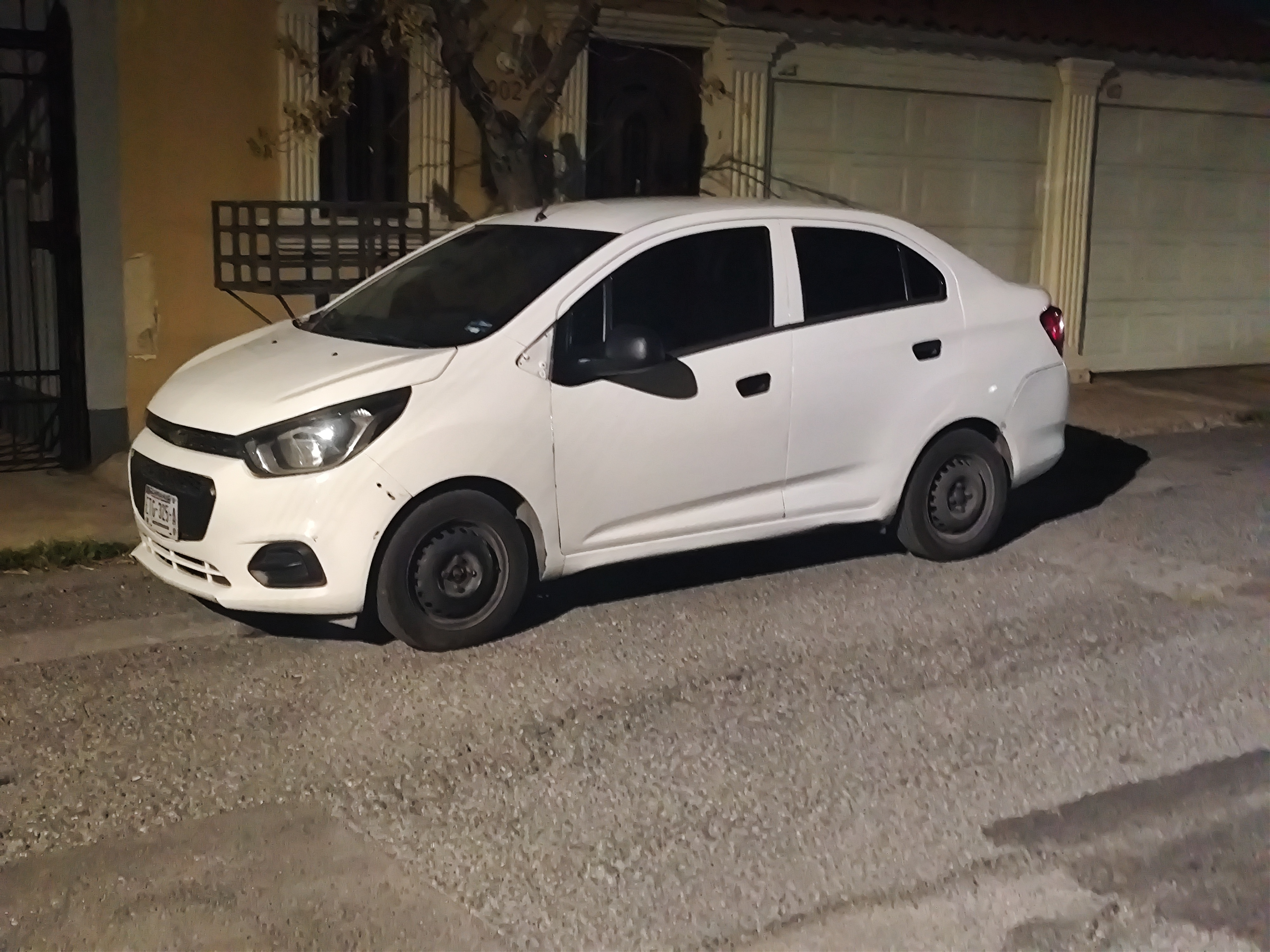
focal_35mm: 46
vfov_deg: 31.5
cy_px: 476
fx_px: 1688
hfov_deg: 41.2
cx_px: 635
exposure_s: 1/15
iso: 3200
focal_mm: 6.14
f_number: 1.65
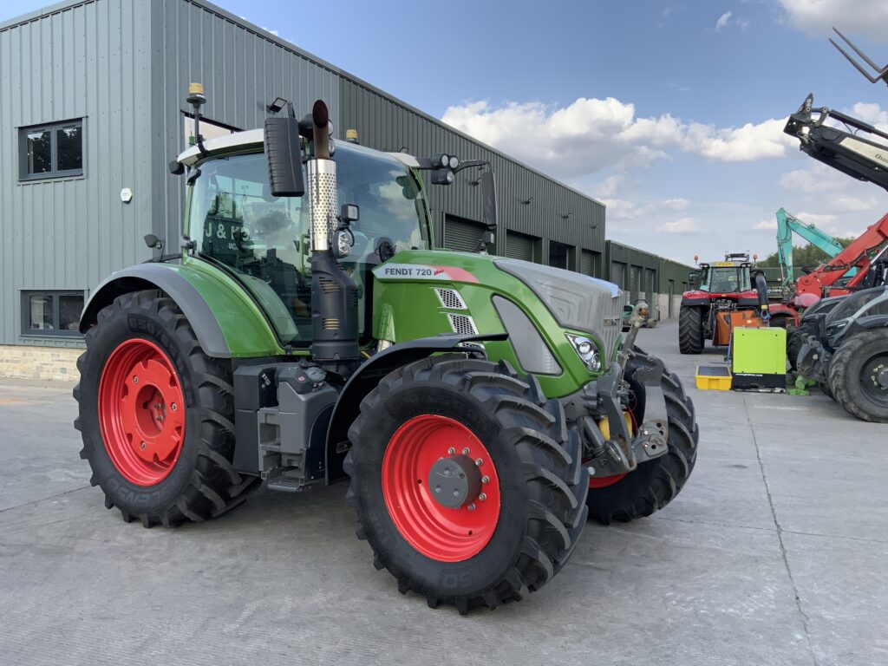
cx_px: 444
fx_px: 744
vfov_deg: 48.2
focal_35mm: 29
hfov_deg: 61.7
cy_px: 333
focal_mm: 3
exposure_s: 1/650
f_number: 1.8
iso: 16
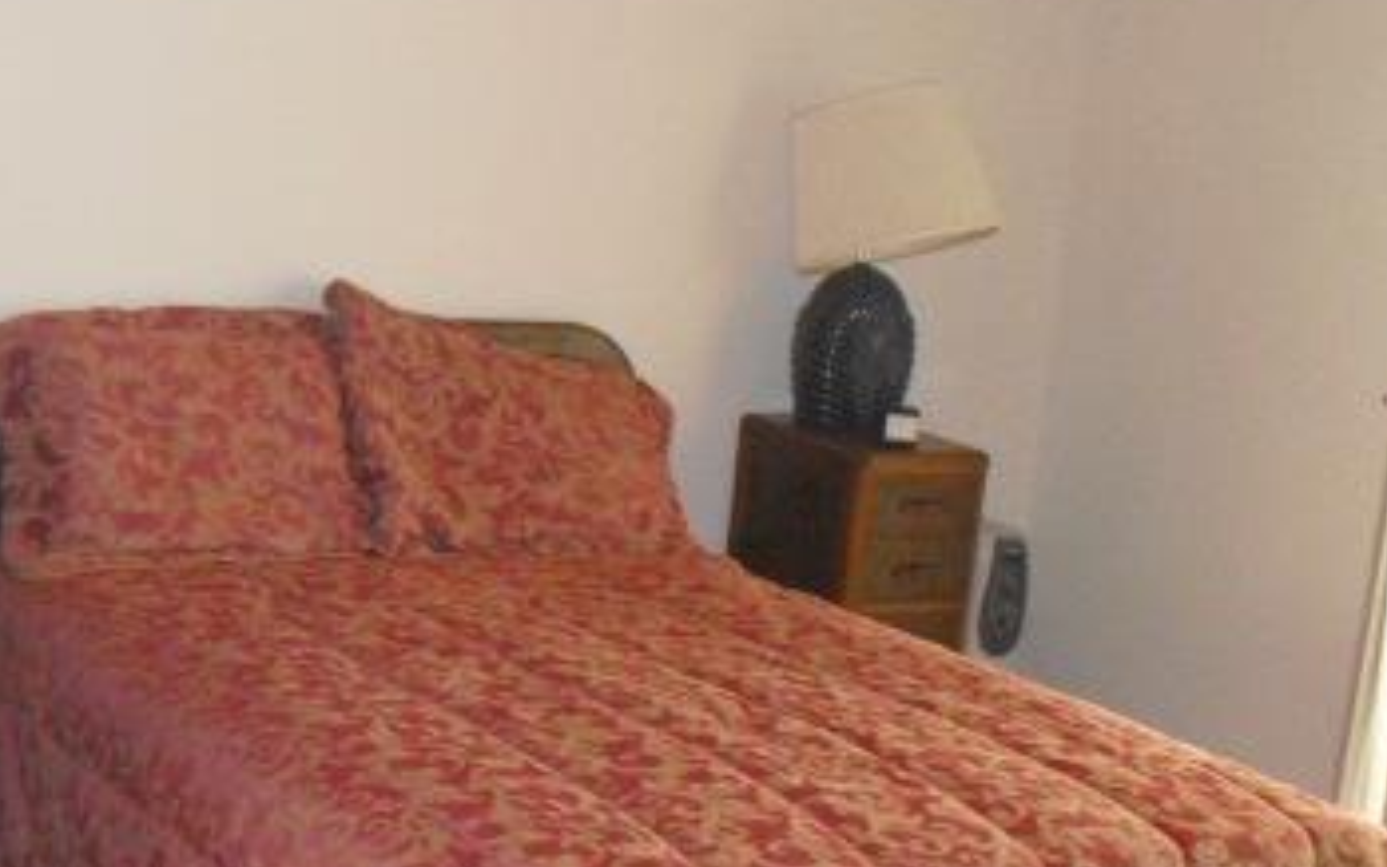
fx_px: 2646
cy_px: 704
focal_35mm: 70
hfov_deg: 29.0
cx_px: 370
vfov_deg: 18.4
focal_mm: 6.3
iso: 800
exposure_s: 1/60
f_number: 3.1
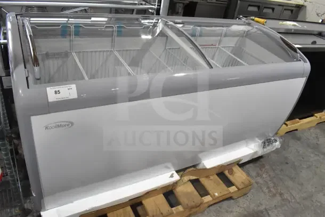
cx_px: 162
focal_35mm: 27
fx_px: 244
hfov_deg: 67.4
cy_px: 108
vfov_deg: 48.0
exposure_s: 1/320
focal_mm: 18
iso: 6400
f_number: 9
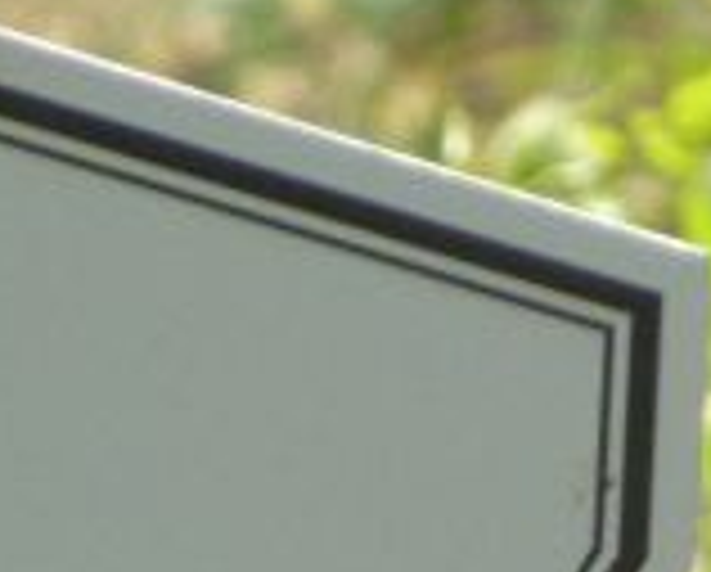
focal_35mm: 1479
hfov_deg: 1.3
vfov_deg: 1.0
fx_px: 31180
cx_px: -274
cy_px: 1293
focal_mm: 49.2
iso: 200
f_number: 4.9
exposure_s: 1/250
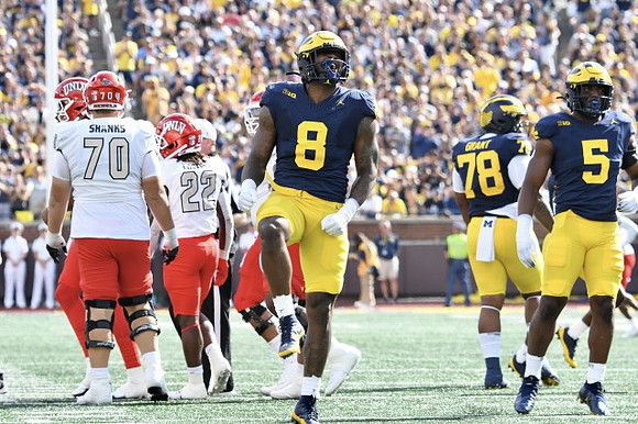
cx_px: 319
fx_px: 5579
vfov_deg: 4.4
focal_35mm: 315
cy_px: 212
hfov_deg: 6.5
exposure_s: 1/1000
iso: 640
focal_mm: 210
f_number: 5.3
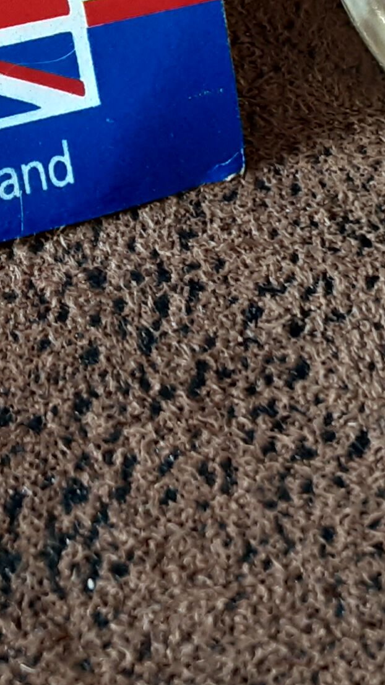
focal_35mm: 90
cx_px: -20
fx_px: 1634
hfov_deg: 13.2
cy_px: -6
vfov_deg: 22.7
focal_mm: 2.9
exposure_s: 1/50
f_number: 1.9
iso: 160
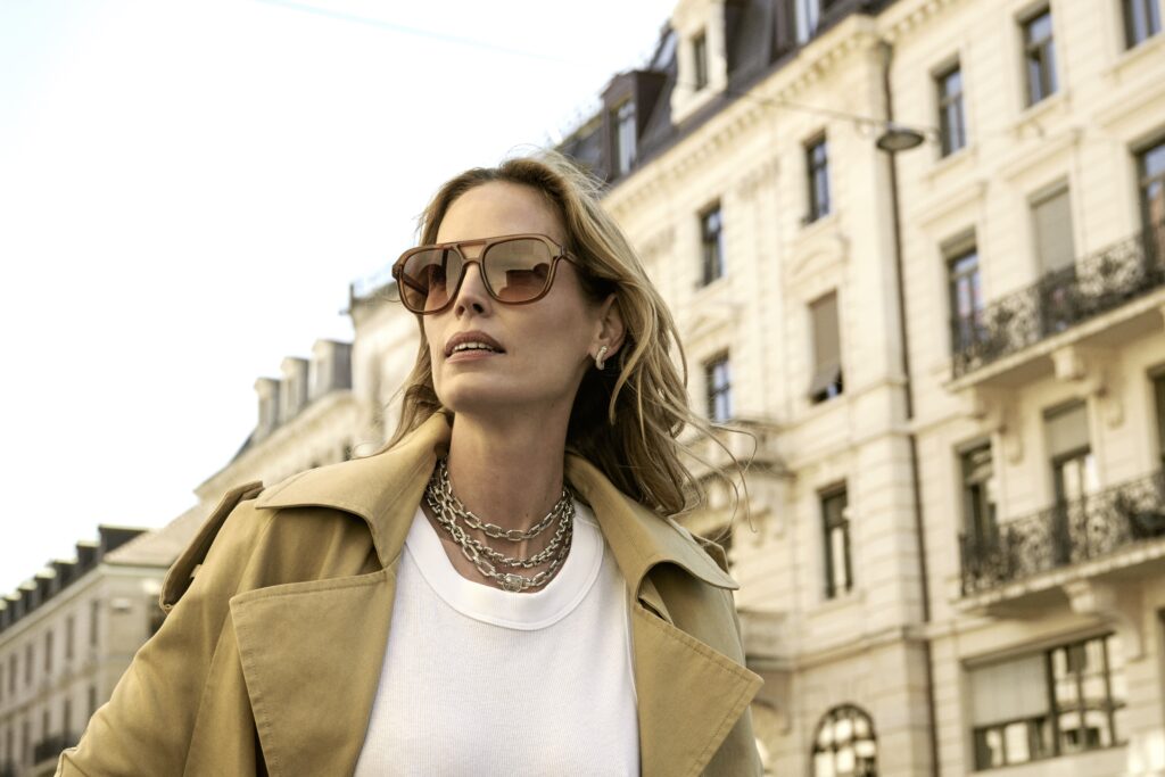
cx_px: 582
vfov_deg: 19.5
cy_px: 388
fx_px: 2265
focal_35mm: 70
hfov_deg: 28.8
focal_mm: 70
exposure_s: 1/500
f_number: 9
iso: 1250
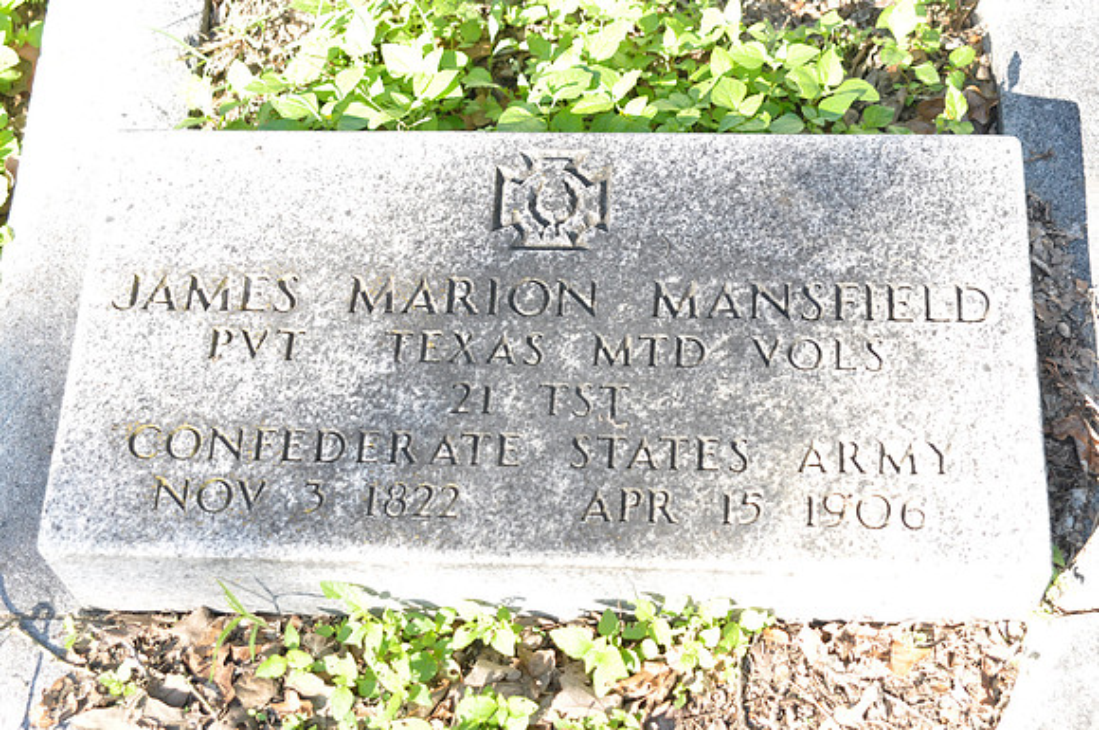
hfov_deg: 30.6
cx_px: 550
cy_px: 365
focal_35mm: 66
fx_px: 2012
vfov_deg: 20.6
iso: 400
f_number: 5
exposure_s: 1/250
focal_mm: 44
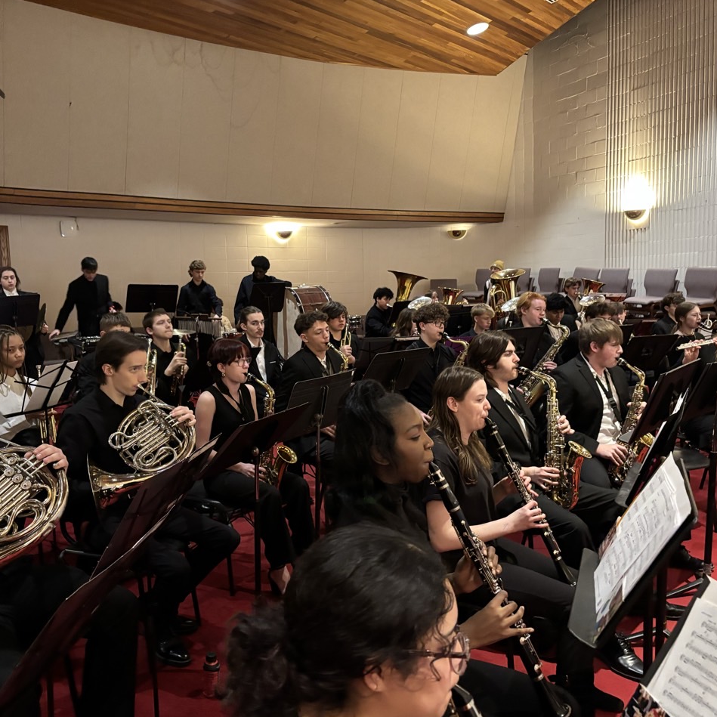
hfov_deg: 52.5
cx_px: 326
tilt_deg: -5.8
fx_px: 726
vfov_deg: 52.5
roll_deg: +1.6
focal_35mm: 31
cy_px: 360
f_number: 1.6
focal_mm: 5.96
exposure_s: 1/24
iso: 1000
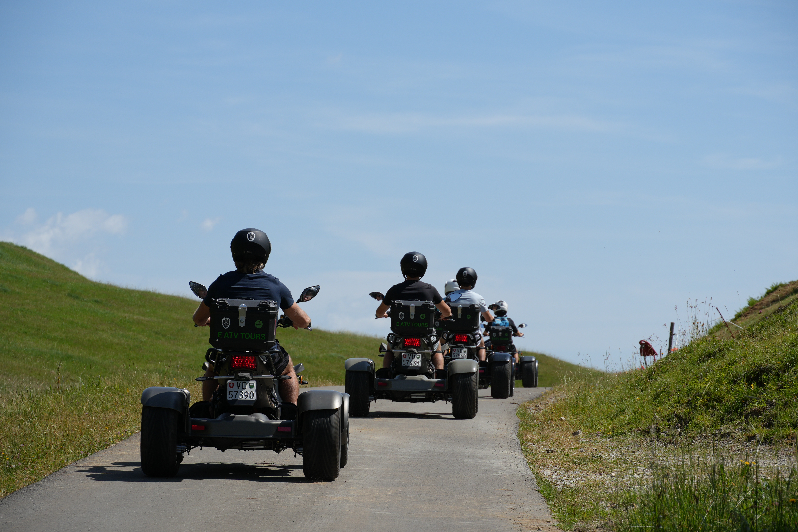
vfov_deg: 10.3
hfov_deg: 15.4
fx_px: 2948
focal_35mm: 133
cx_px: 401
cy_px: 265
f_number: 6.3
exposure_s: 1/640
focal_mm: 88
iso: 100
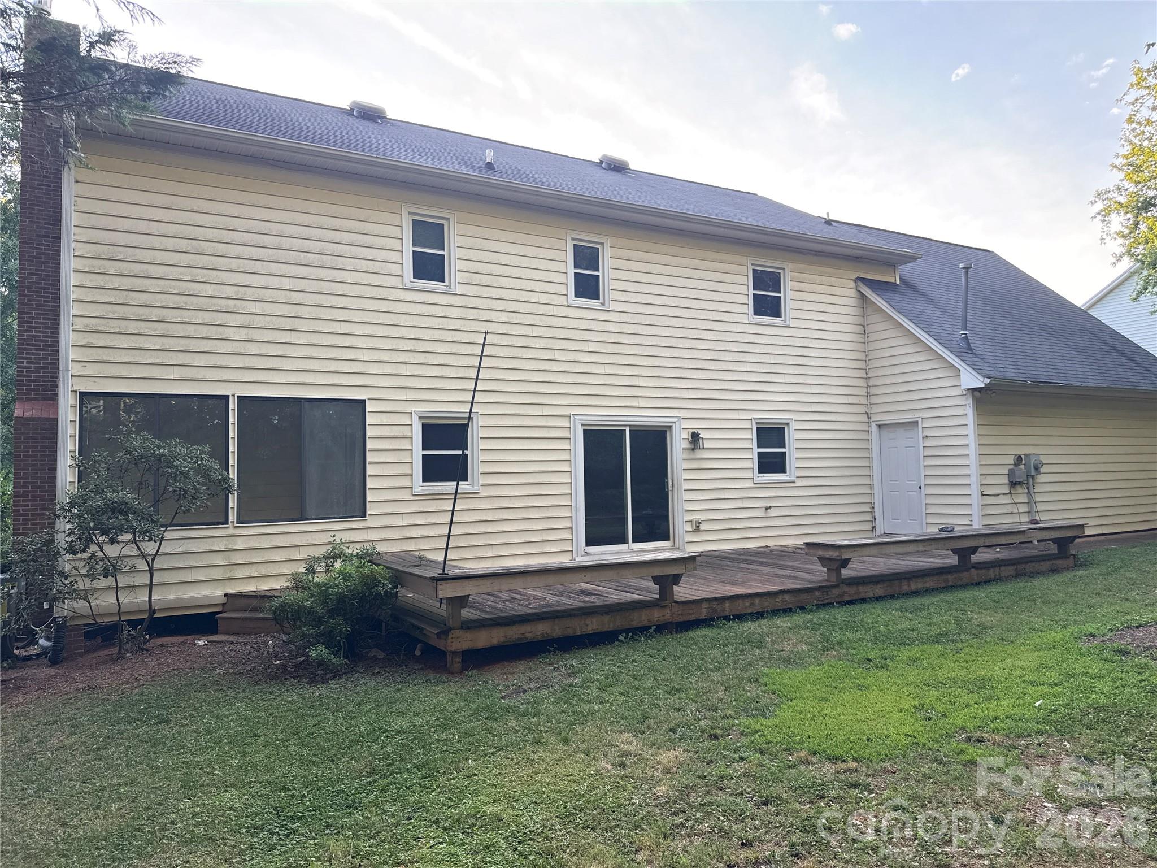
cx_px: 578
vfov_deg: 56.8
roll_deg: +1.2
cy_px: 434
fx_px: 802
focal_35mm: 24
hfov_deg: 71.6
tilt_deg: +5.4
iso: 100
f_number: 1.78
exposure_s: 1/221
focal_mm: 6.76
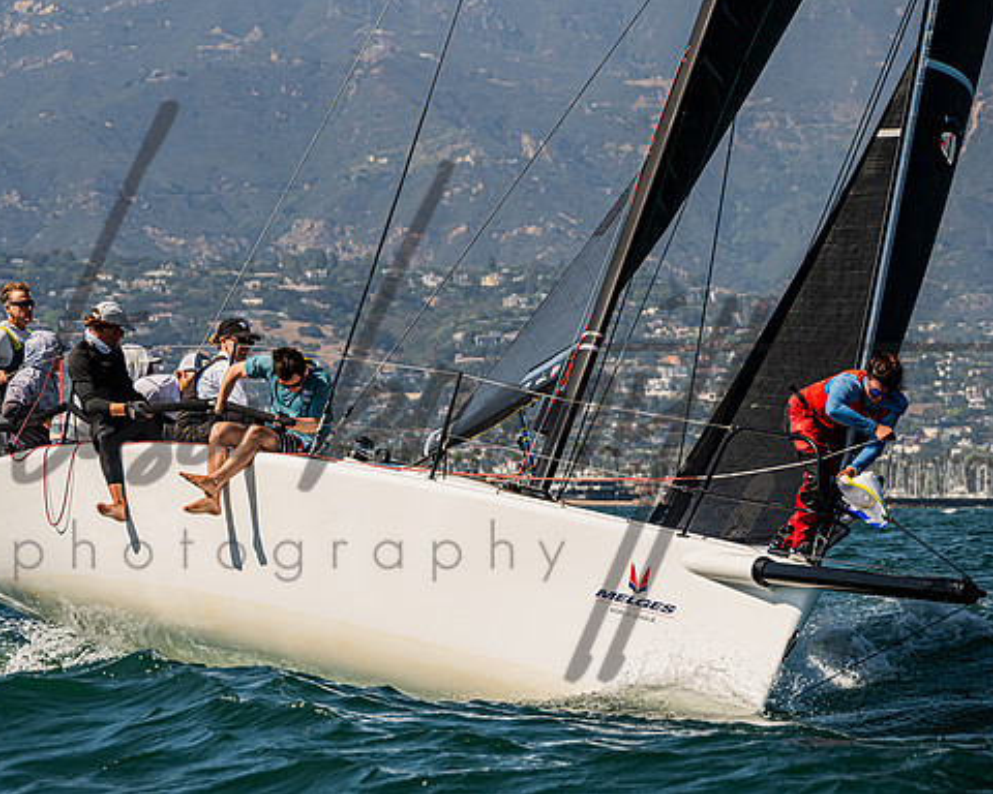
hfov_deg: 9.3
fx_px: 6084
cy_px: 403
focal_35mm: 207
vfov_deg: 7.5
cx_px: 424
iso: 500
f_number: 8
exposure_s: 1/2500
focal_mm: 165
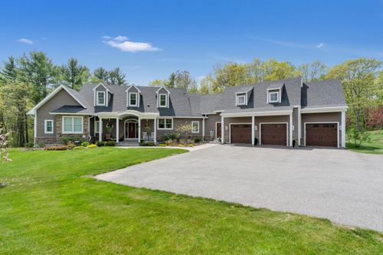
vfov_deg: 73.7
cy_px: 128
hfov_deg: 96.8
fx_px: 170
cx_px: 192
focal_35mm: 16
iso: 800
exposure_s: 1/1500
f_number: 8
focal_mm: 16
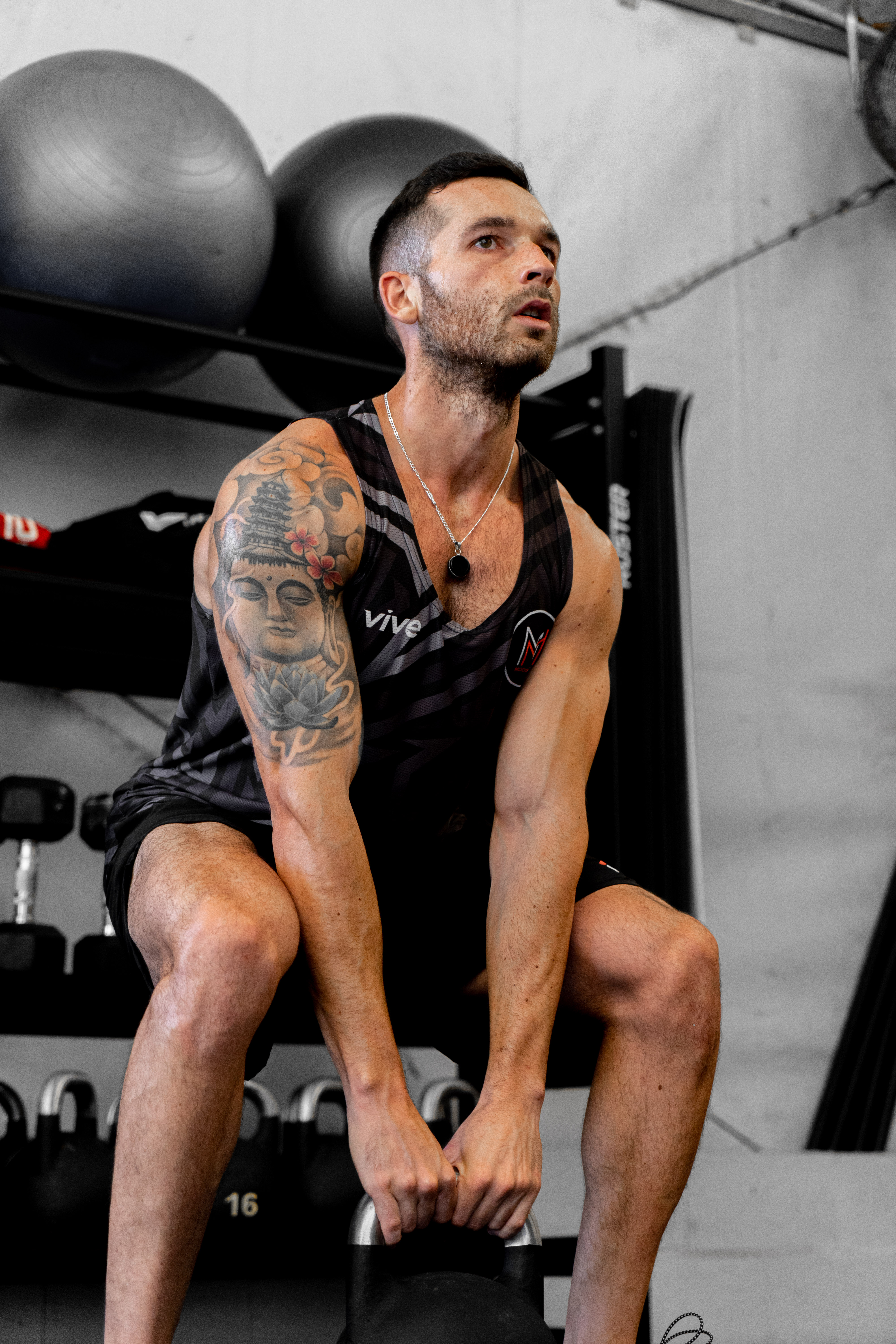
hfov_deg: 19.5
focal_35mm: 70
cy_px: 672
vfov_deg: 28.8
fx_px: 2613
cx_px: 448
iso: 800
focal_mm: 70
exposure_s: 1/320
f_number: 4
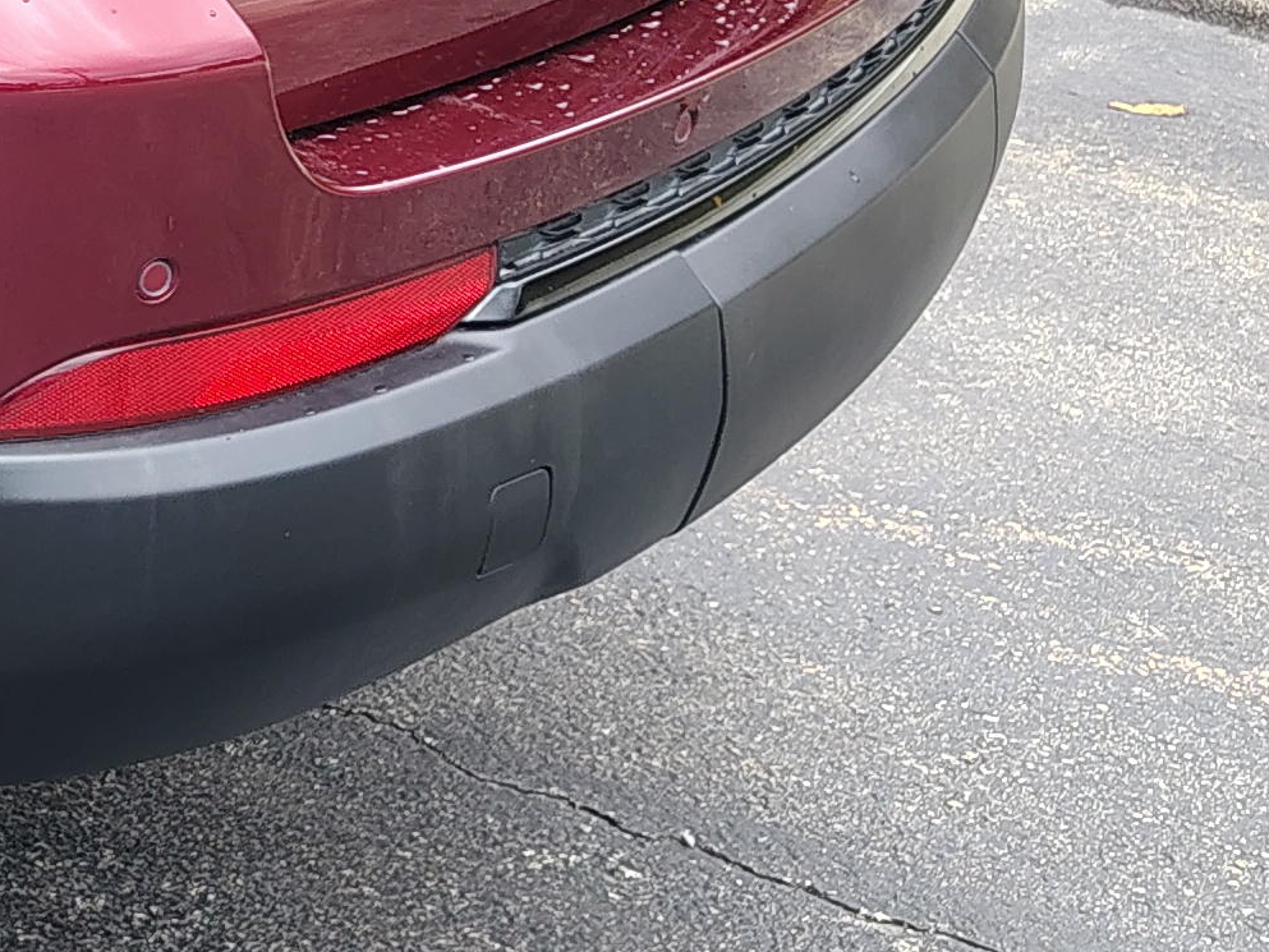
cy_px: -224
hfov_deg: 16.7
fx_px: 3630
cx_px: -976
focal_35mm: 99
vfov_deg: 14.4
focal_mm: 5.56
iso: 148
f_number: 1.8
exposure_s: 1/111
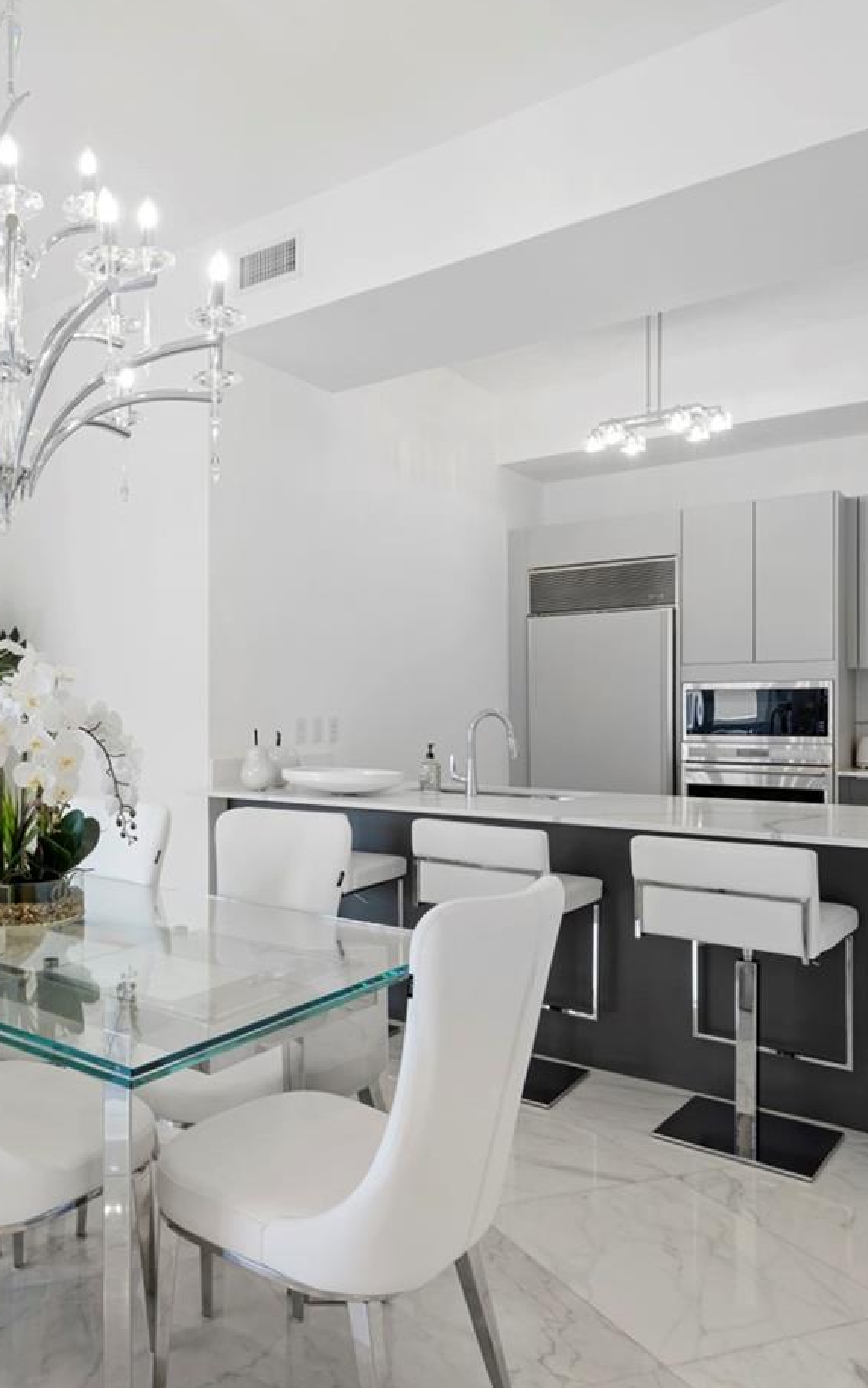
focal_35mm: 25
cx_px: 149
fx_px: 946
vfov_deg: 72.2
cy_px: 789
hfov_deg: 46.2
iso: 100
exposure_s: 1/2
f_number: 8
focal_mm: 14
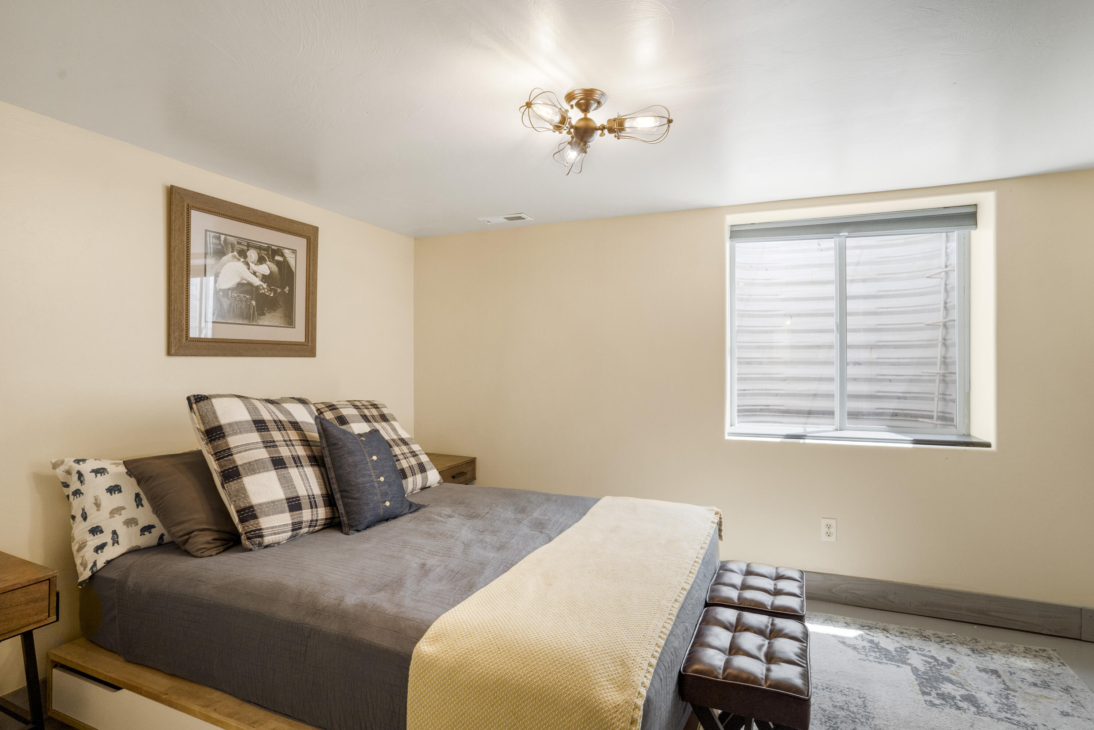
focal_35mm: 18
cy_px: 365
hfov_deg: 90.0
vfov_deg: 67.4
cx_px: 547
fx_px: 547
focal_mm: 18
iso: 250
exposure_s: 1/20
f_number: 9
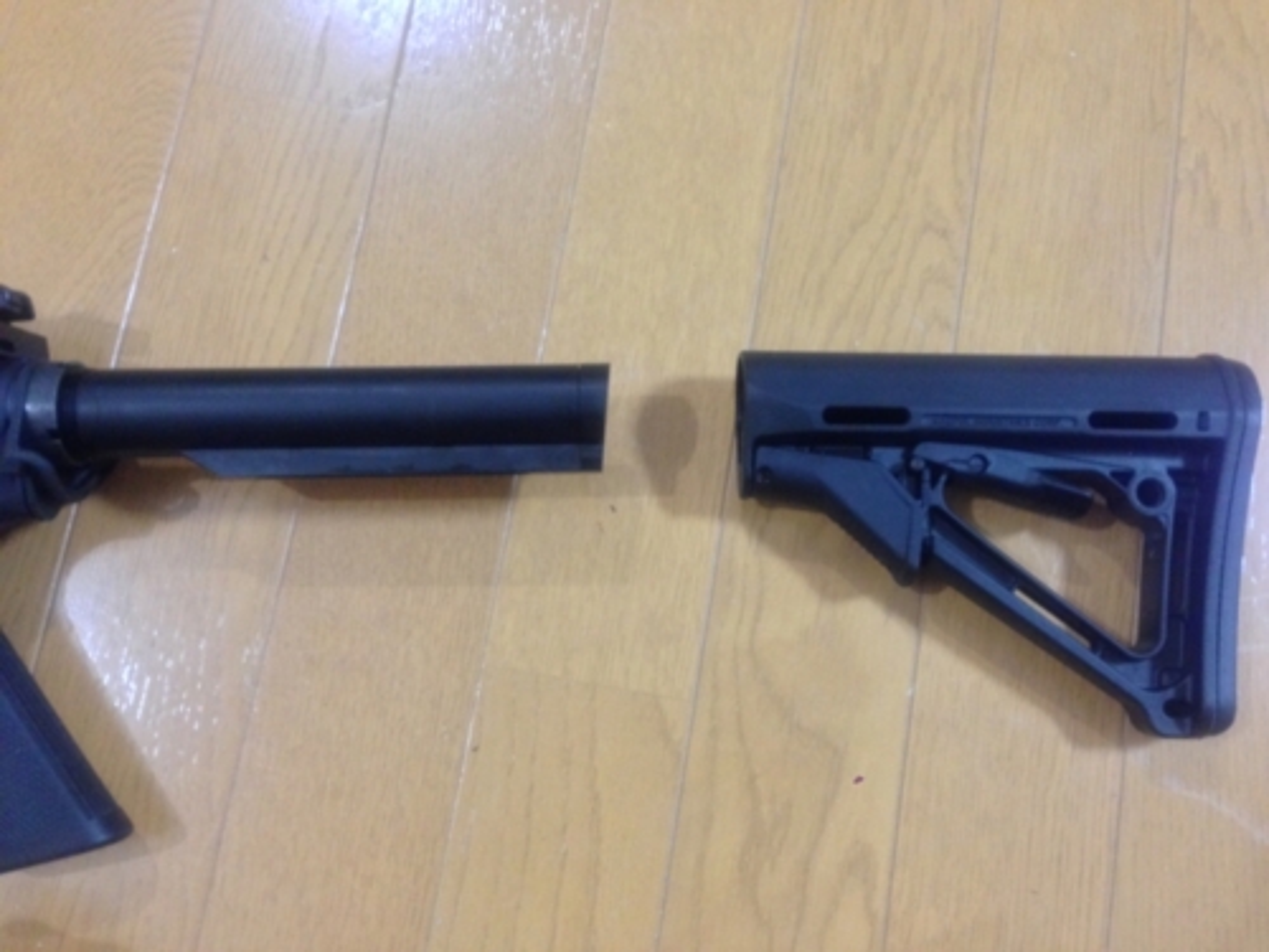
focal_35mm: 33
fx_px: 1210
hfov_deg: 55.4
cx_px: 634
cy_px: 476
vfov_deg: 42.9
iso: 400
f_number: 2.4
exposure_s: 1/17
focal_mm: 4.12
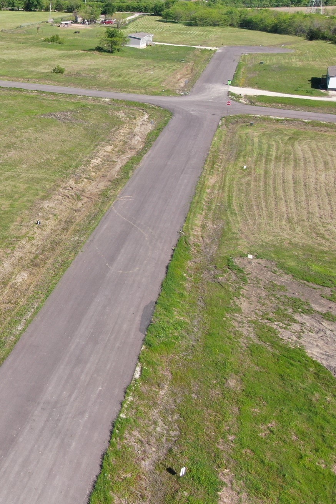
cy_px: 209
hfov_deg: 31.2
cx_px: -12
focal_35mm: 39
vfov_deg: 49.3
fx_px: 546
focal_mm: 4.39
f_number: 2.8
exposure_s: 1/800
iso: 100
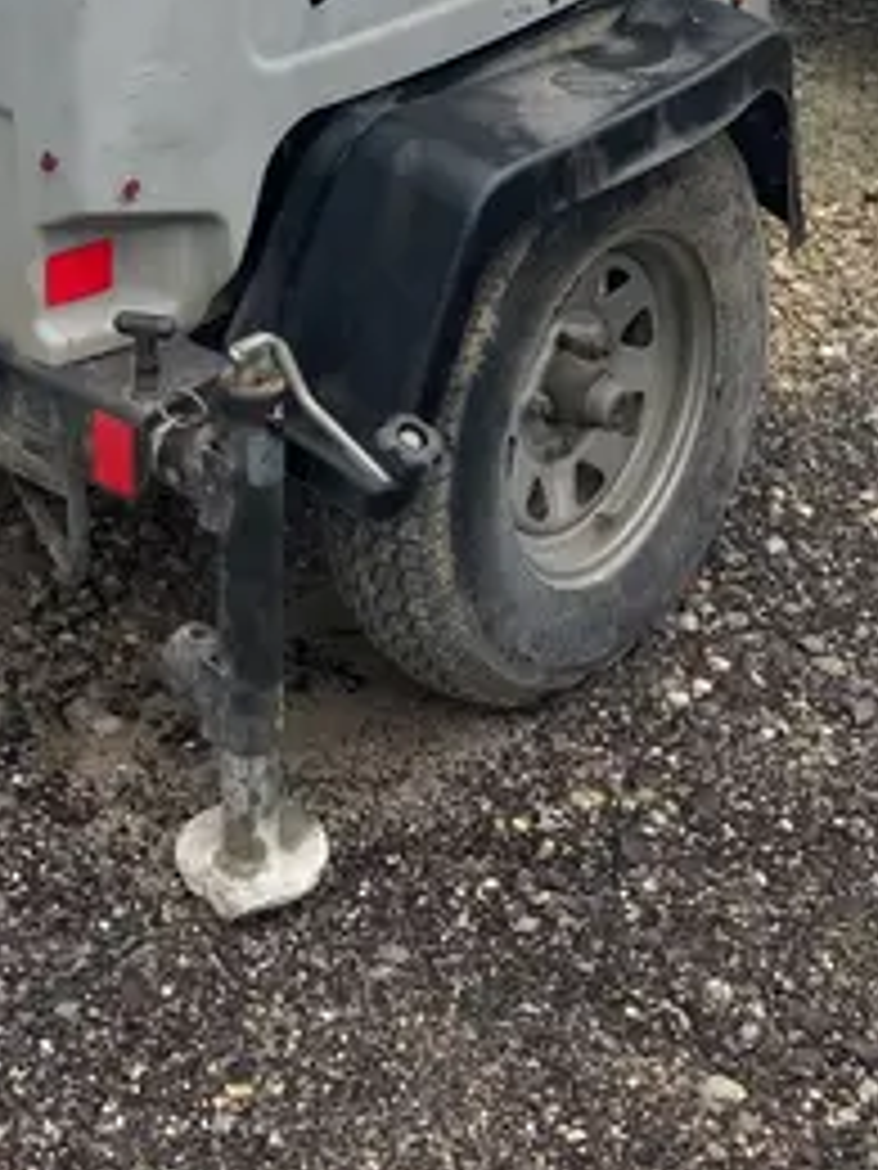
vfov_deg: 21.8
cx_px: 297
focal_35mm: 79
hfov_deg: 18.6
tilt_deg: -12.8
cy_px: -425
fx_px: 2672
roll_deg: -0.1
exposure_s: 1/952
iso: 32
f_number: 1.8
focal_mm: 3.99
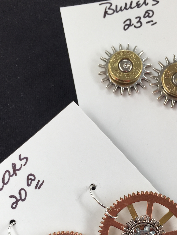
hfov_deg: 30.8
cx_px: 101
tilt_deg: -72.3
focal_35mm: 47
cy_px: 170
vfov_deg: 39.6
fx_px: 320
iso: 40
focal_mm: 4.15
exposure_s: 1/120
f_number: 2.2
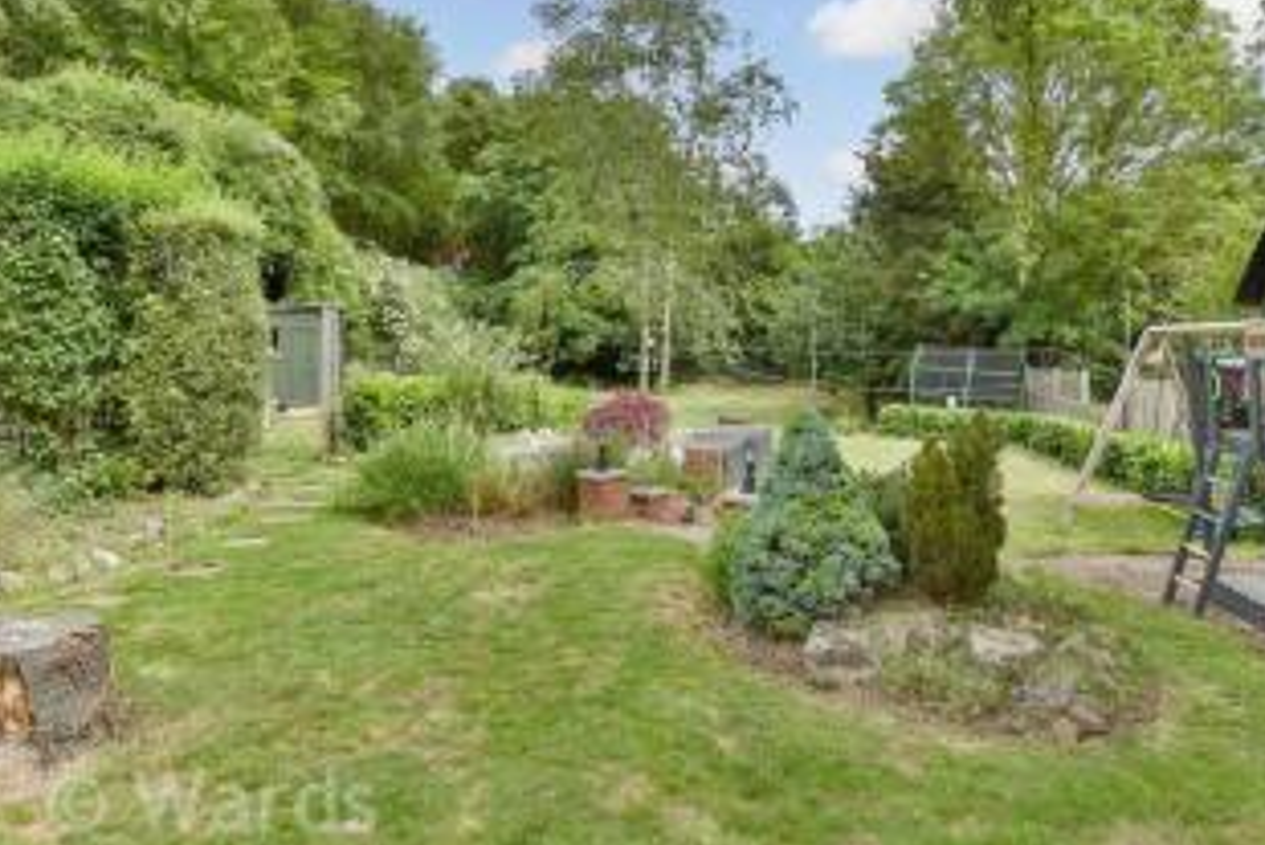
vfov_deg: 54.9
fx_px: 809
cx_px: 677
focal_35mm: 23
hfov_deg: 76.0
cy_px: 357
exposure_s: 1/400
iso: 500
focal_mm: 10
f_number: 8
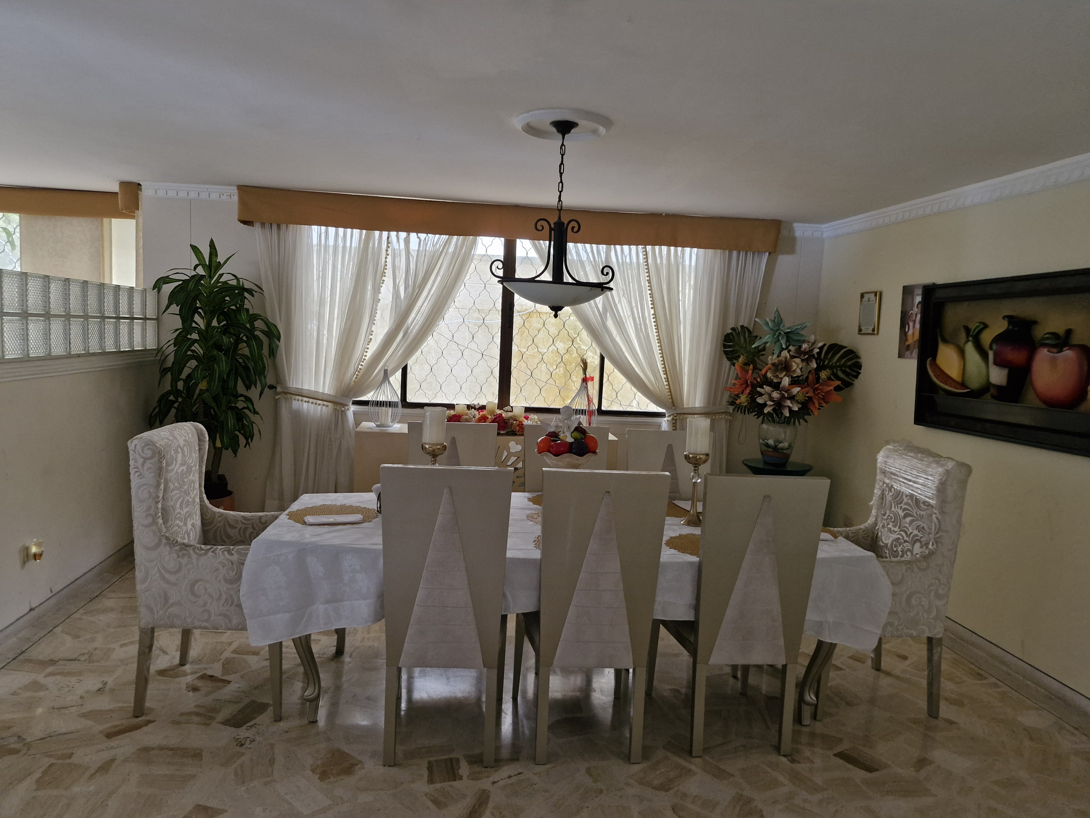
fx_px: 724
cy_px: 409
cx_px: 545
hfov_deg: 73.9
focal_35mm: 23
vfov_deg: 58.9
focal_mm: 5.54
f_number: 1.8
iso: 400
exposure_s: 1/120
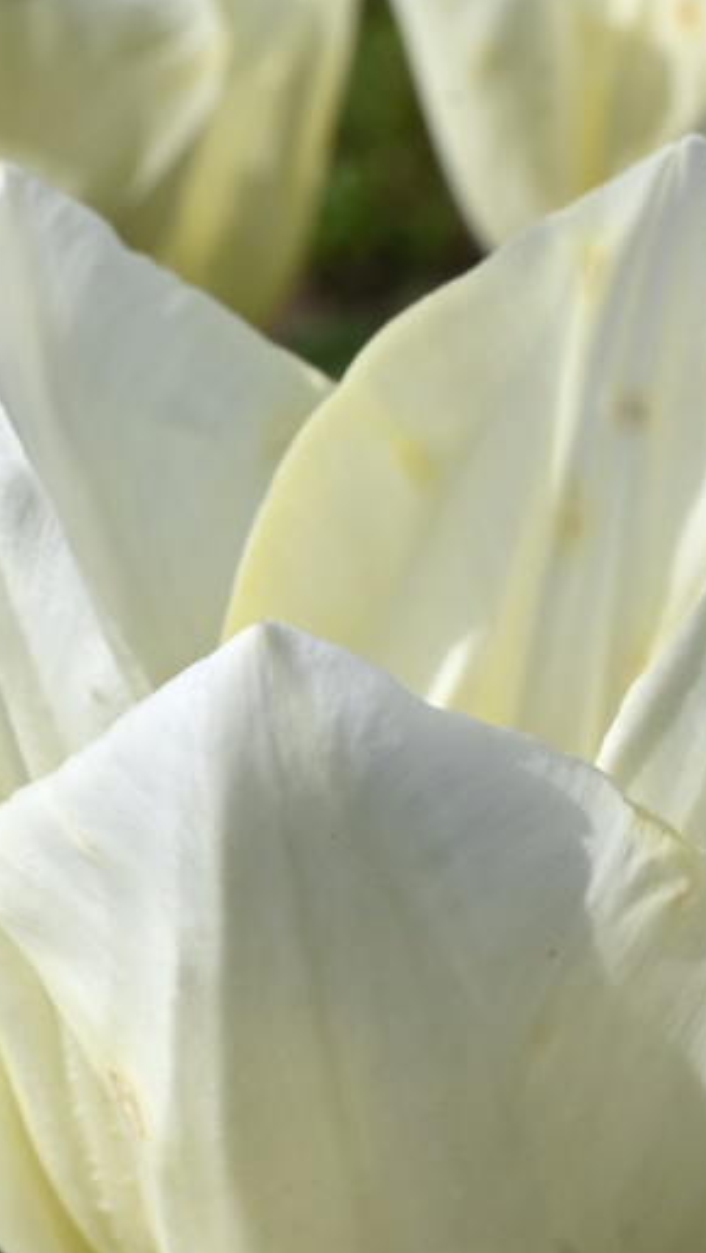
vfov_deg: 10.6
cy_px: 1040
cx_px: -896
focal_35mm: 203
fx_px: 6750
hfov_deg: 5.8
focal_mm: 52
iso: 100
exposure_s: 1/125
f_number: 16
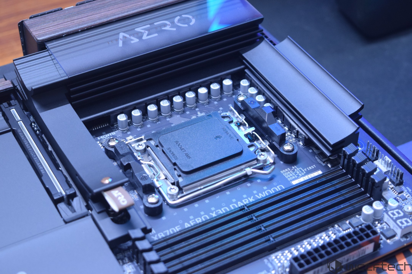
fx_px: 824
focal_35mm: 72
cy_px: 137
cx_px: 206
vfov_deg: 18.9
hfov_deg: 28.1
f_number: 5.3
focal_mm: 48
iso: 1600
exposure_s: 1/10
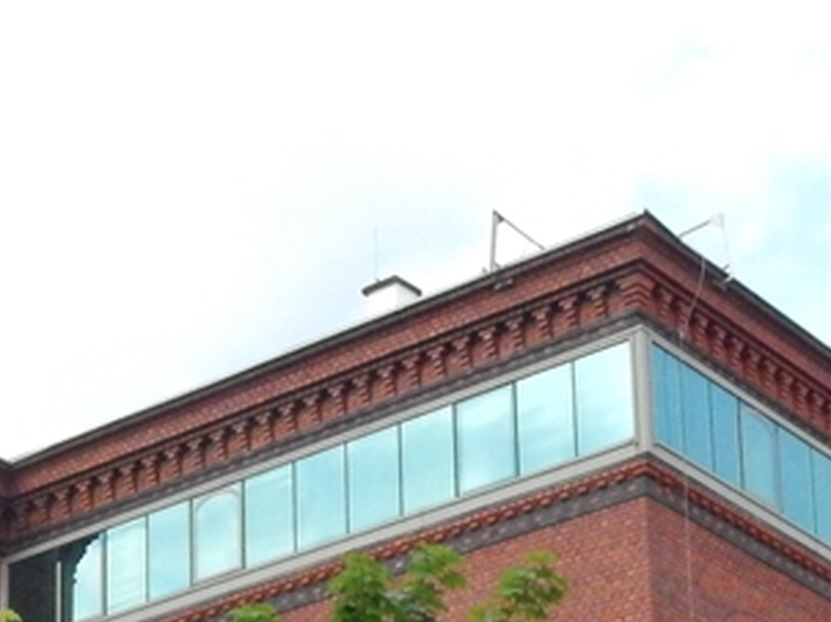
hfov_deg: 16.9
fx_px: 2783
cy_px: 1005
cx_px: 556
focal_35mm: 116
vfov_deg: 12.0
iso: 800
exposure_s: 1/1500
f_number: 6.7
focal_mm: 6.1
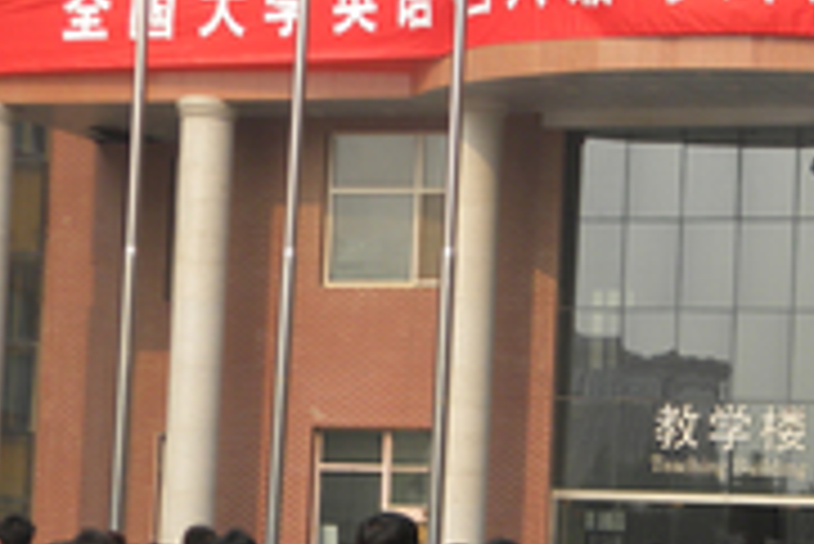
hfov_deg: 15.0
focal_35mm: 135
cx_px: 720
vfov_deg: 10.2
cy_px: 375
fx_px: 3055
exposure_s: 1/298
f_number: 4.1
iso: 80
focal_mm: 10.1
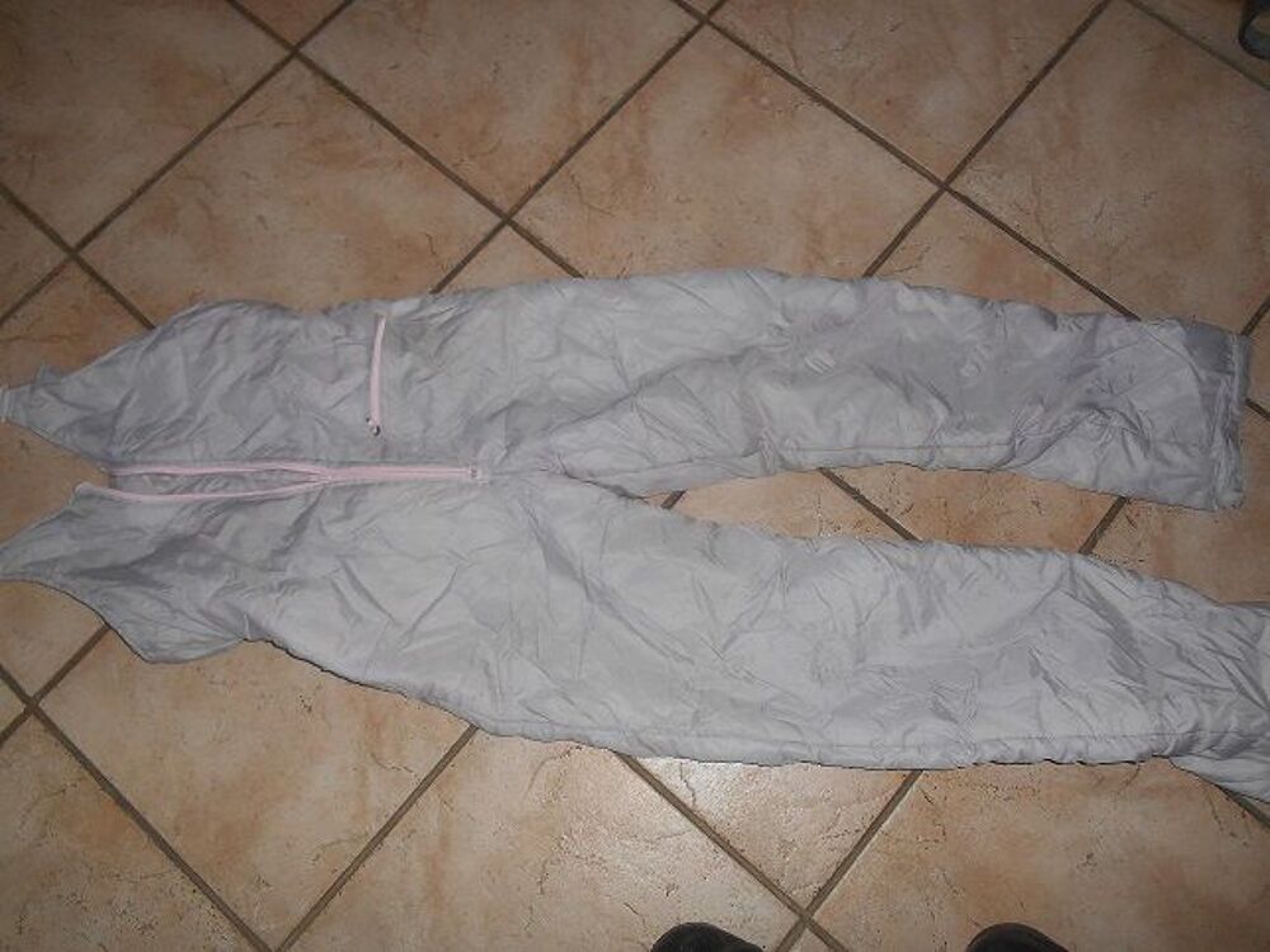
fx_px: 954
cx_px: 635
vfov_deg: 53.1
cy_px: 476
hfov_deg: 67.3
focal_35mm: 26
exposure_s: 1/25
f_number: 3.4
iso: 200
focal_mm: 4.7
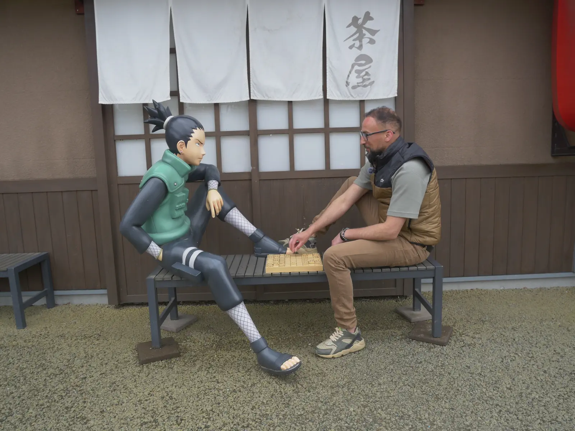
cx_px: 288
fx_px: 399
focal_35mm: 24
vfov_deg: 56.8
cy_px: 216
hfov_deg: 71.6
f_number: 5
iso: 200
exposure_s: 1/60
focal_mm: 12
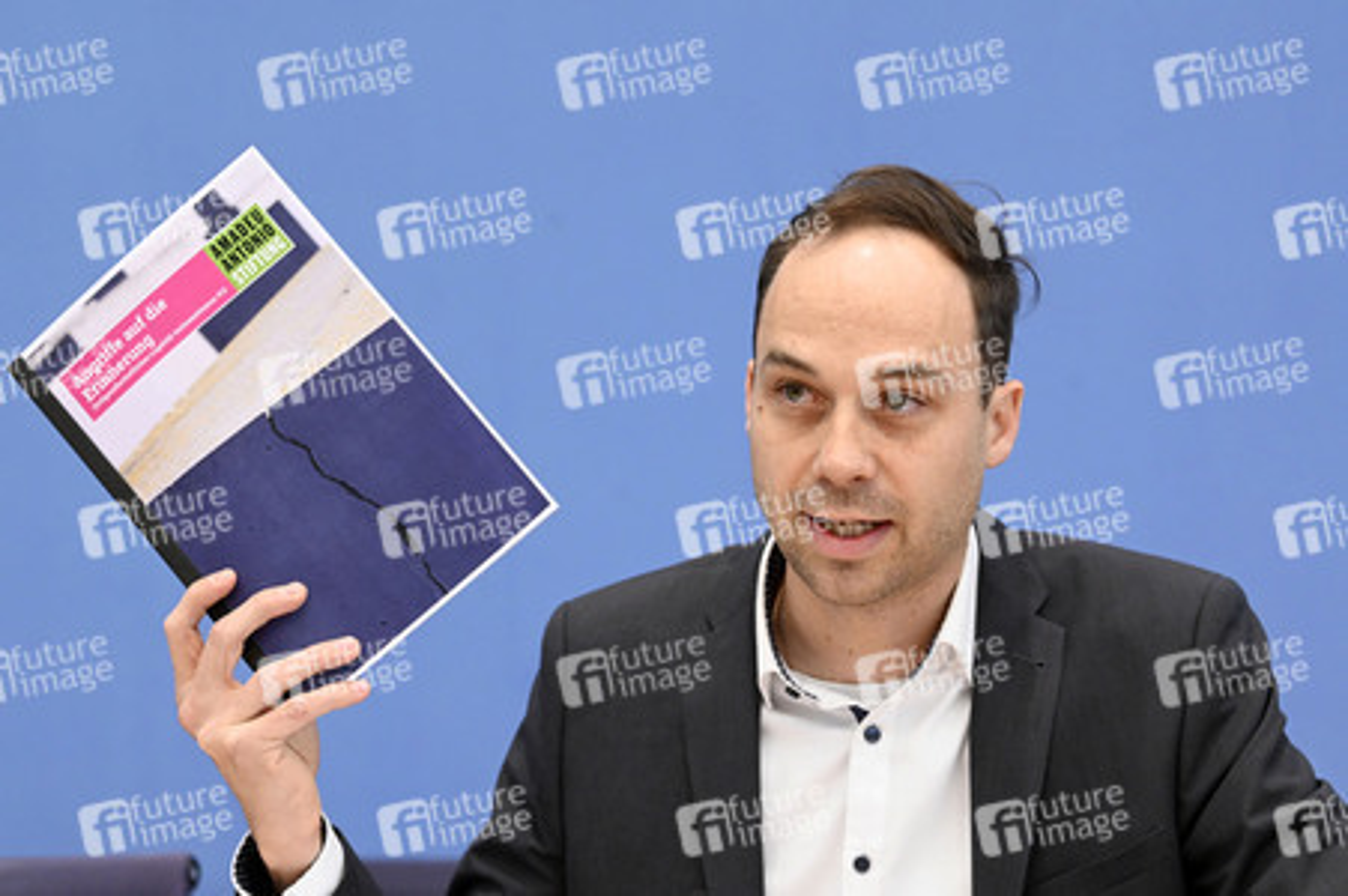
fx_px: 3742
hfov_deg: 20.4
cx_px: 674
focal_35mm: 100
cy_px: 448
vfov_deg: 13.7
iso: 4000
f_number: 5.6
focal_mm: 100
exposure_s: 1/500
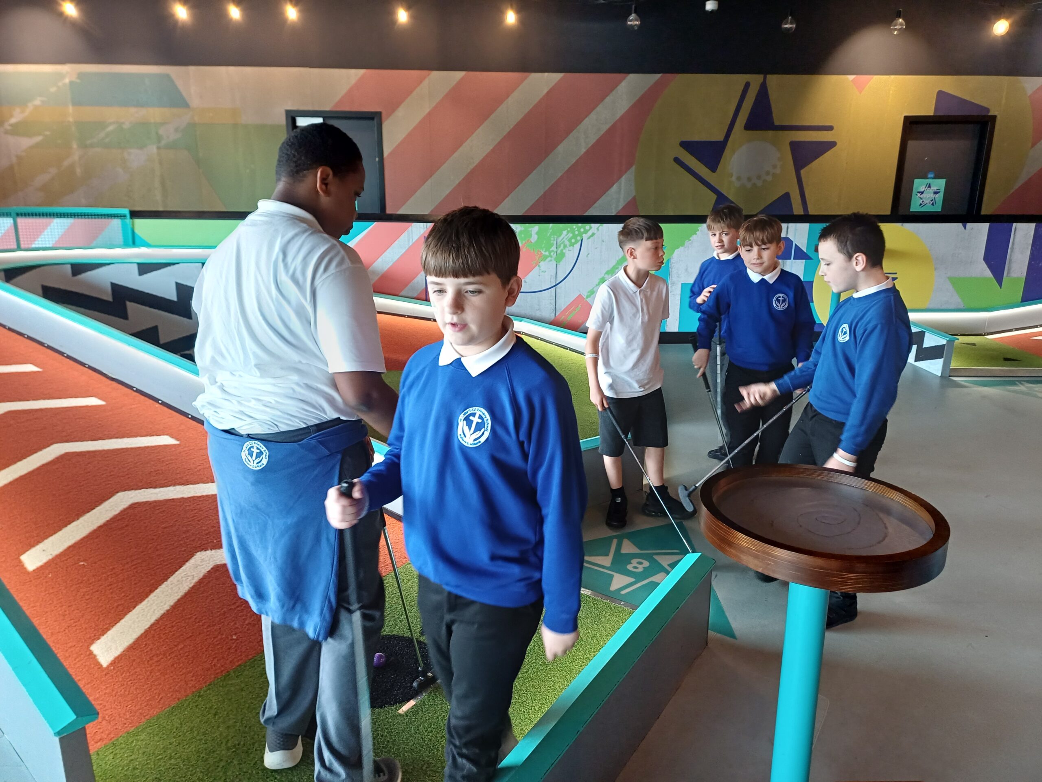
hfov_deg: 69.4
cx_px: 521
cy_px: 391
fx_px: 753
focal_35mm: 25
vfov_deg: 54.9
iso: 320
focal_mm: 4.65
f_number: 1.8
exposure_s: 1/50
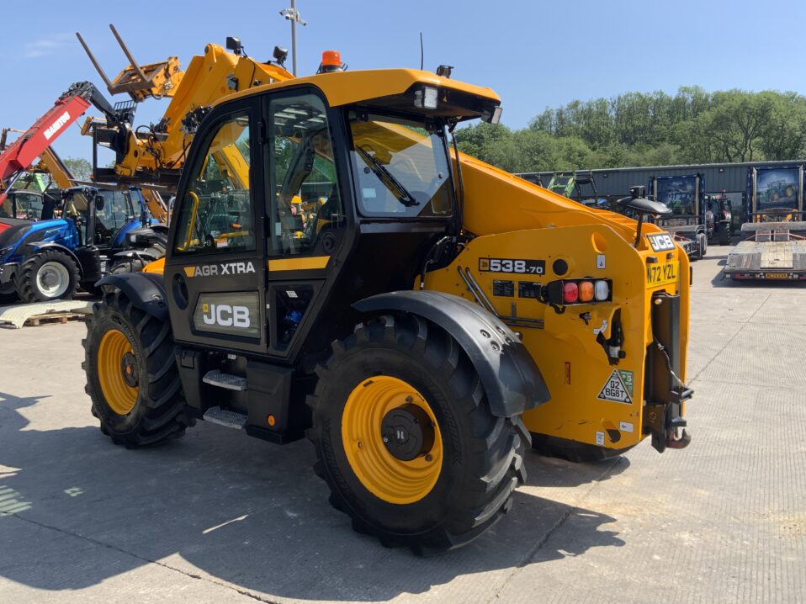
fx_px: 722
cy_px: 284
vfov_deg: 45.4
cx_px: 390
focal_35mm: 31
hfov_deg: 58.4
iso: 16
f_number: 1.8
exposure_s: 1/1195
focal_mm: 3
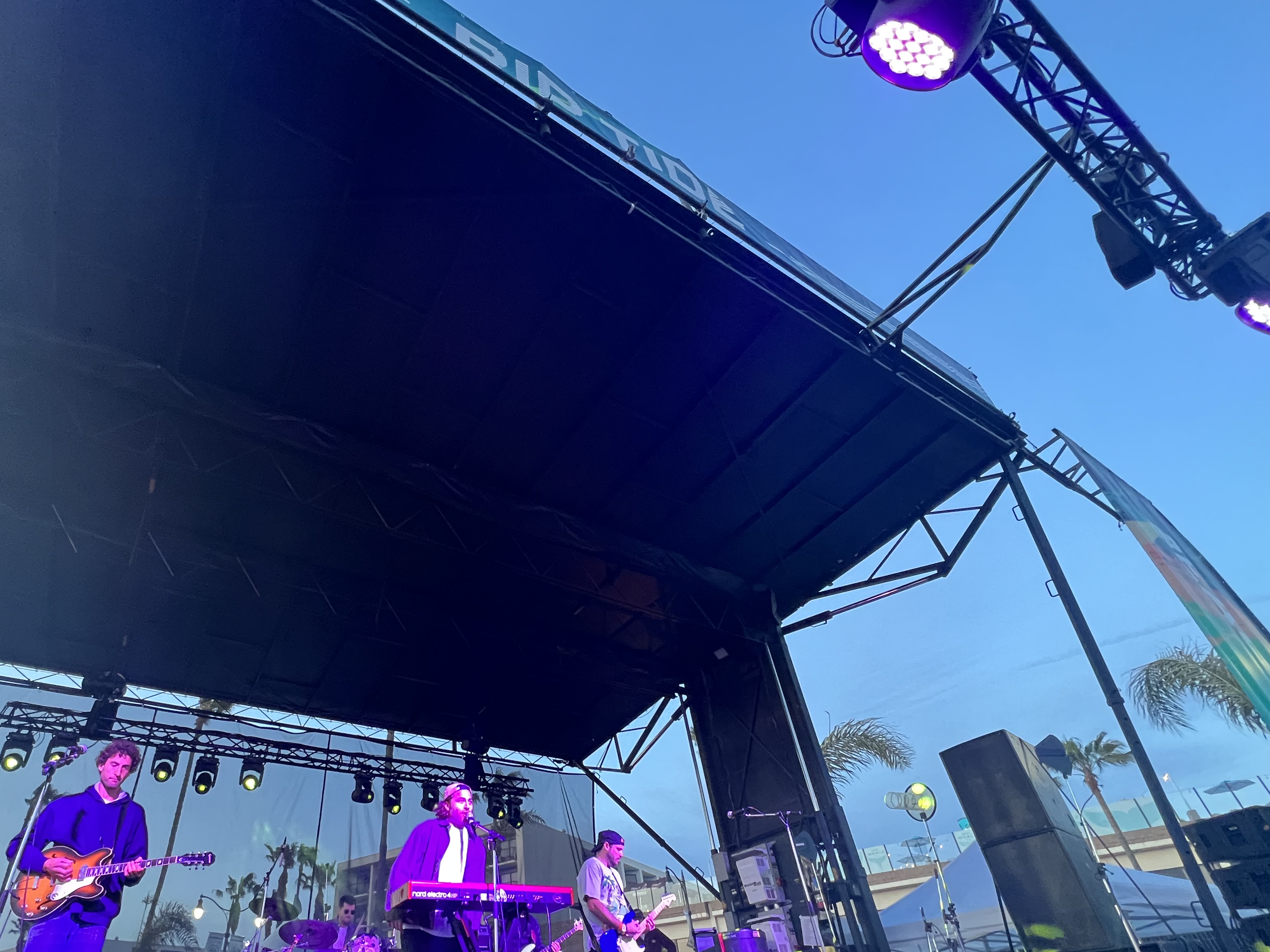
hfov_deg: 90.1
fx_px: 624
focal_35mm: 17
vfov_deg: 73.2
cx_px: 520
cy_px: 608
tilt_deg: +33.4
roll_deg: +3.8
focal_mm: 1.57
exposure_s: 1/60
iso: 400
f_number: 1.8
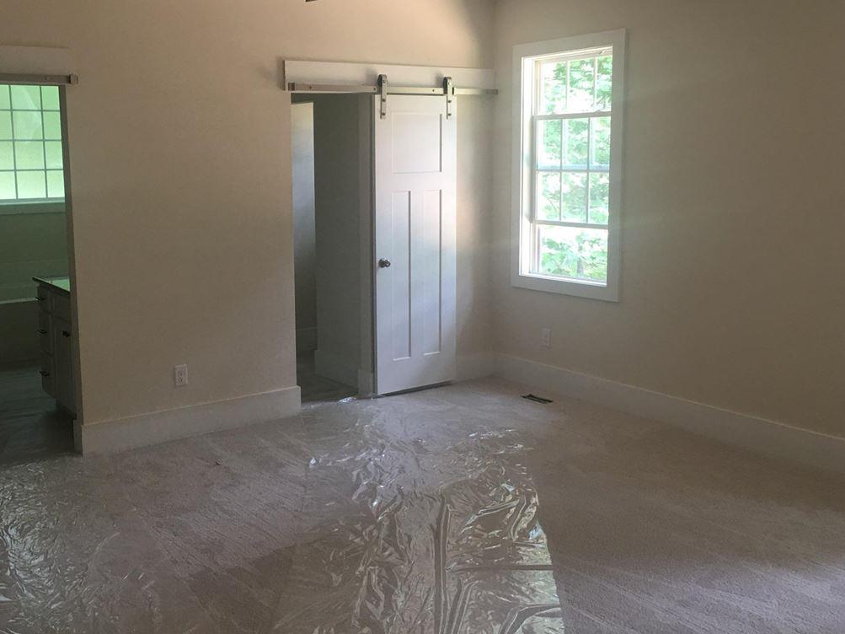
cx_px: 344
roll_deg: +0.6
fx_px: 903
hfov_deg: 49.9
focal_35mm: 37
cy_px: 283
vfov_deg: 38.6
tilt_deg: -5.1
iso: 32
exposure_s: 1/15
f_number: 2.2
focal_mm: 4.15
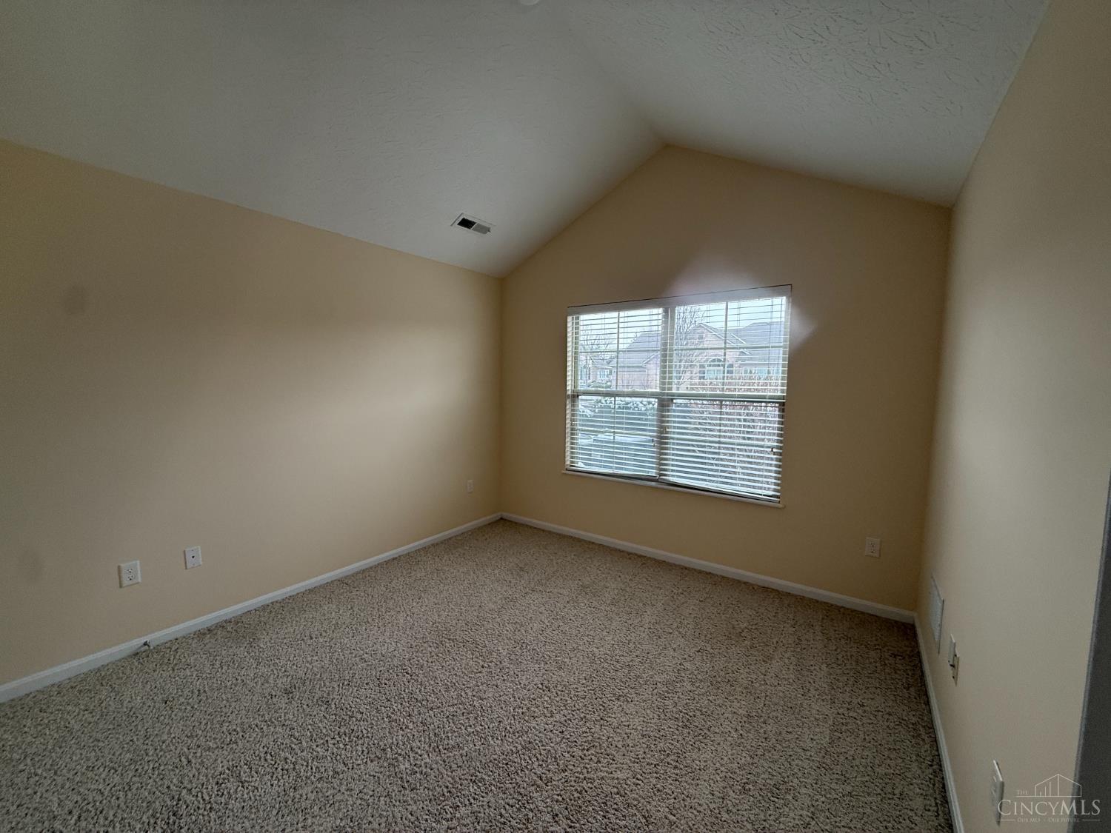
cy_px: 416
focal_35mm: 14
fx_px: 449
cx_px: 556
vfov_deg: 85.7
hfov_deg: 102.1
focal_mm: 2.22
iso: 125
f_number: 2.2
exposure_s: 1/120
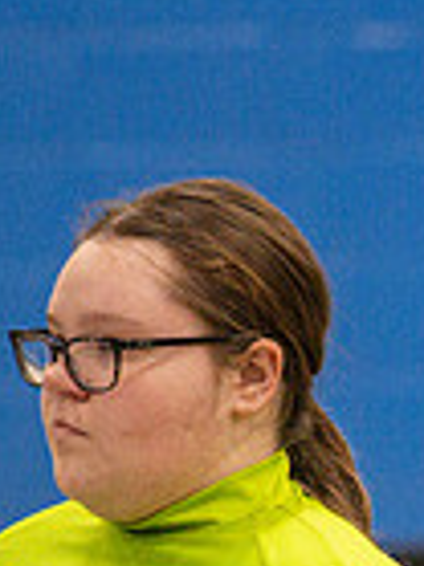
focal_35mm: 1100
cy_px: 758
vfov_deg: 1.8
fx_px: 17992
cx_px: 1059
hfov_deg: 1.3
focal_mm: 200
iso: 6400
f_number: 4
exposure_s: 1/500
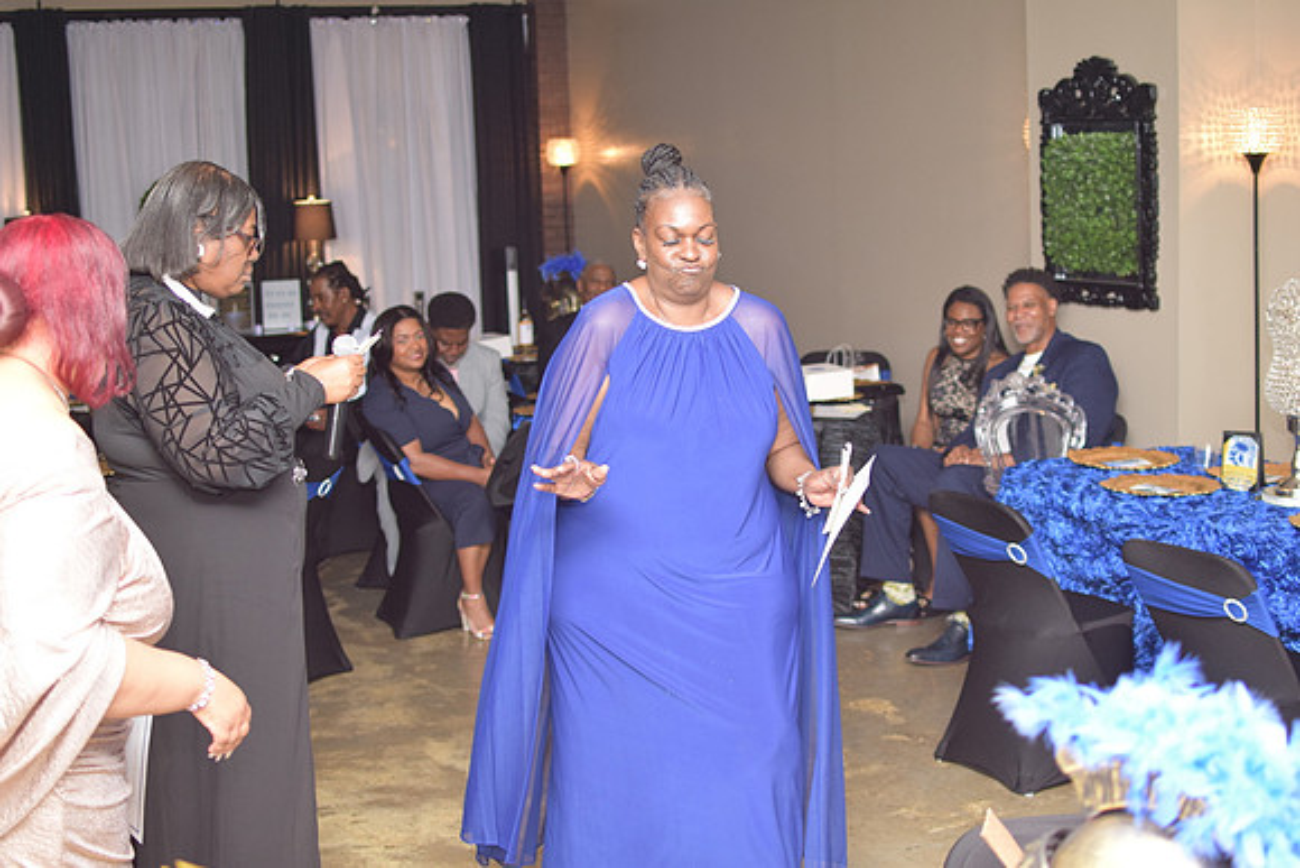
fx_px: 1896
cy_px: 434
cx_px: 650
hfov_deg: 37.8
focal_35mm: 52
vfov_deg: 25.8
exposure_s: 1/200
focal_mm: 35
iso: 800
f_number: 2.5
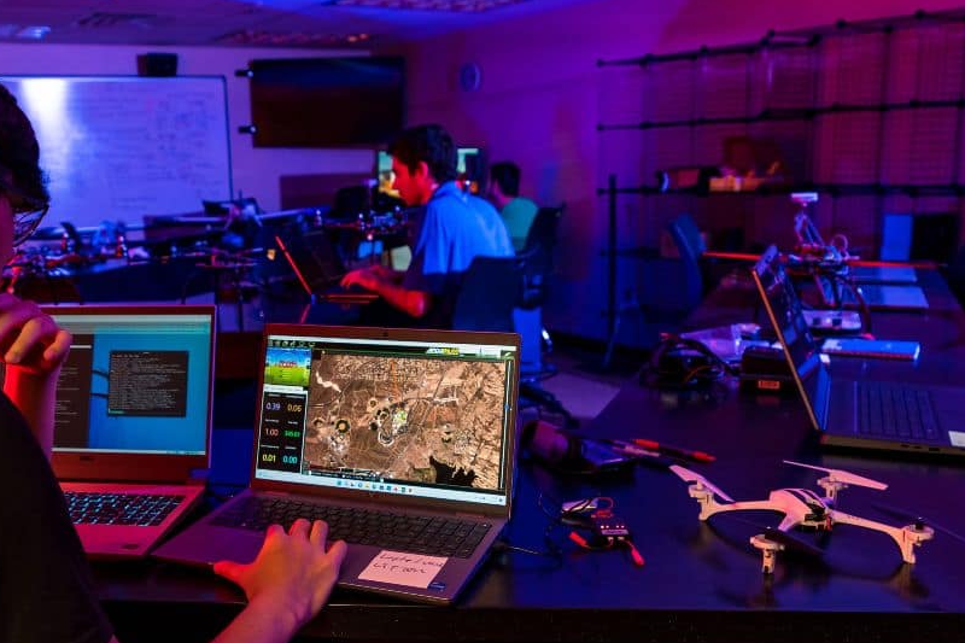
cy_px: 323
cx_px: 340
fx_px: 965
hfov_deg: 52.4
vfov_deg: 36.9
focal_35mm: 36
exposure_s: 1/160
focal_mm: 16
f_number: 3.2
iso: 500
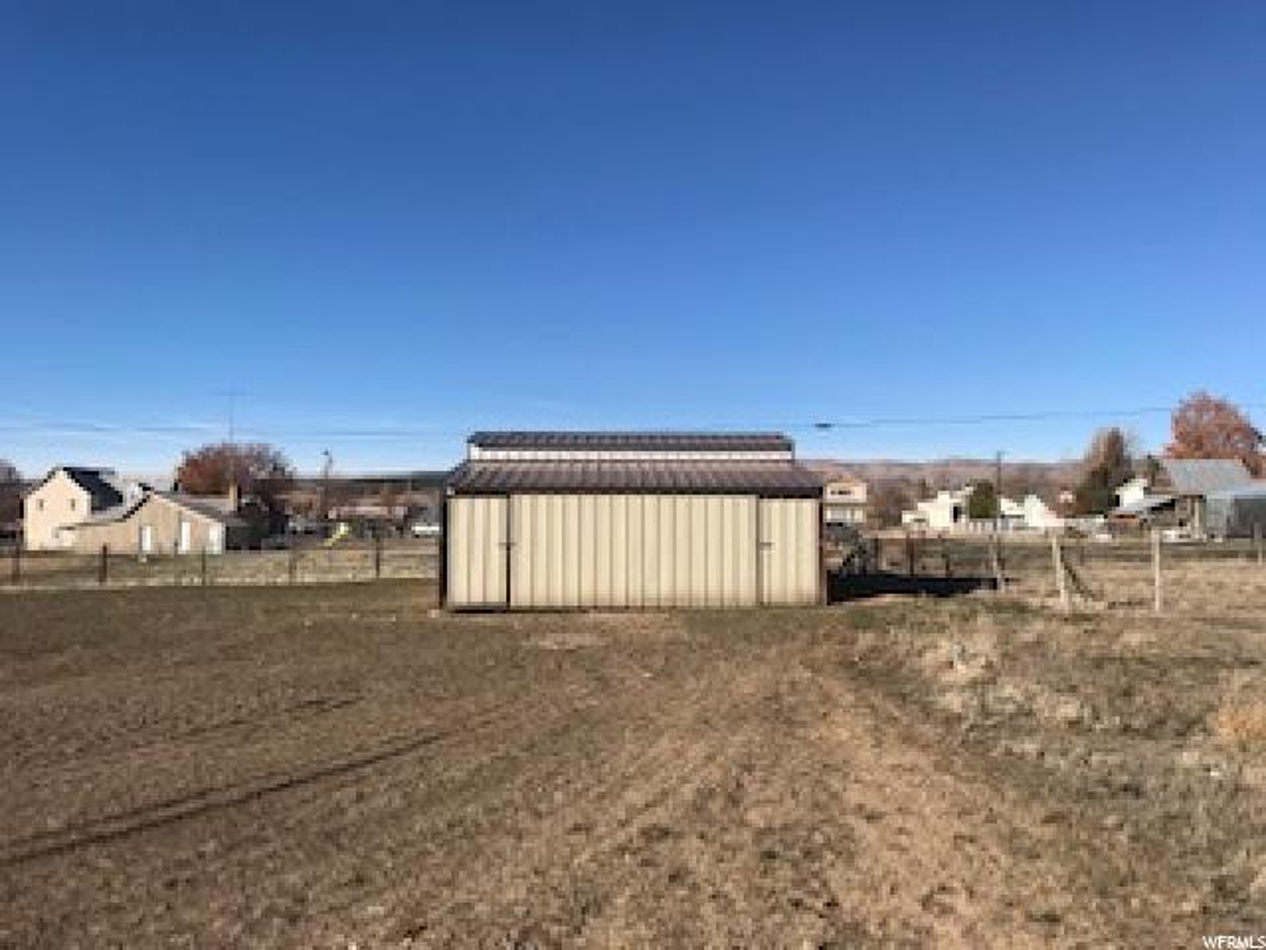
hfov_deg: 63.4
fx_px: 1024
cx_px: 633
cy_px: 475
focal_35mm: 28
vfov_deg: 49.7
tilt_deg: +2.5
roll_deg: +0.5
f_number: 1.8
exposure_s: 1/3300
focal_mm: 3.99
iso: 20
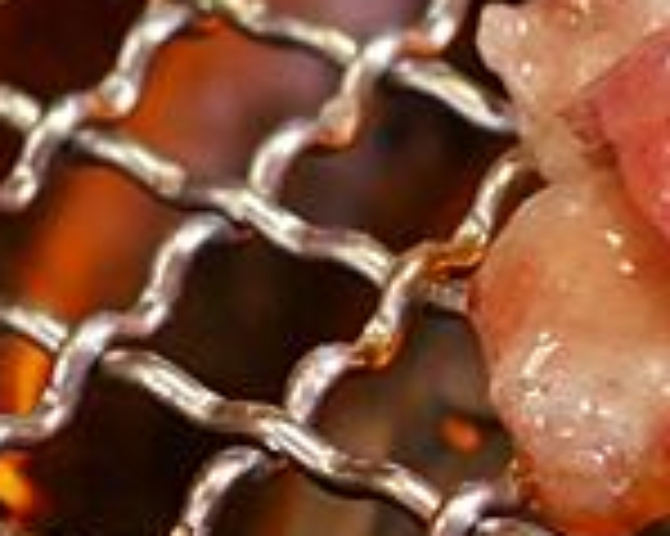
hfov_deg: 5.7
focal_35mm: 328
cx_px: 1632
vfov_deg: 4.7
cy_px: 79
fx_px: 6500
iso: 1250
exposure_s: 1/500
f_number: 1.8
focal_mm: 25
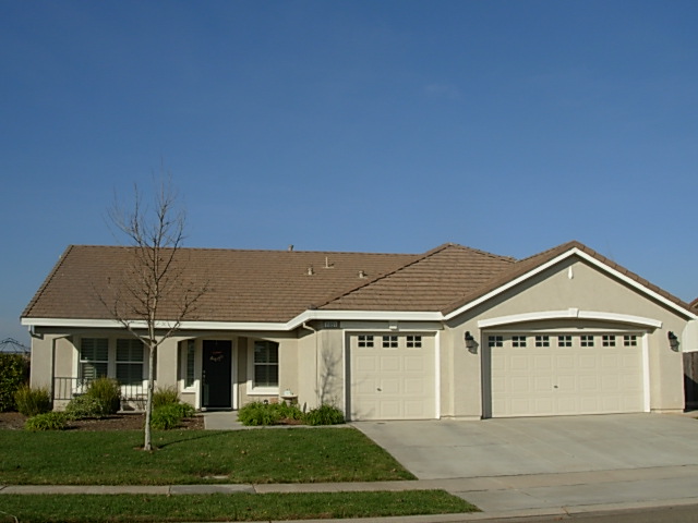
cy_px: 262
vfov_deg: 37.7
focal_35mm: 38
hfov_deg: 49.0
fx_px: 766
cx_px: 349
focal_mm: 6.3
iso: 50
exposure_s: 1/939
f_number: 4.9
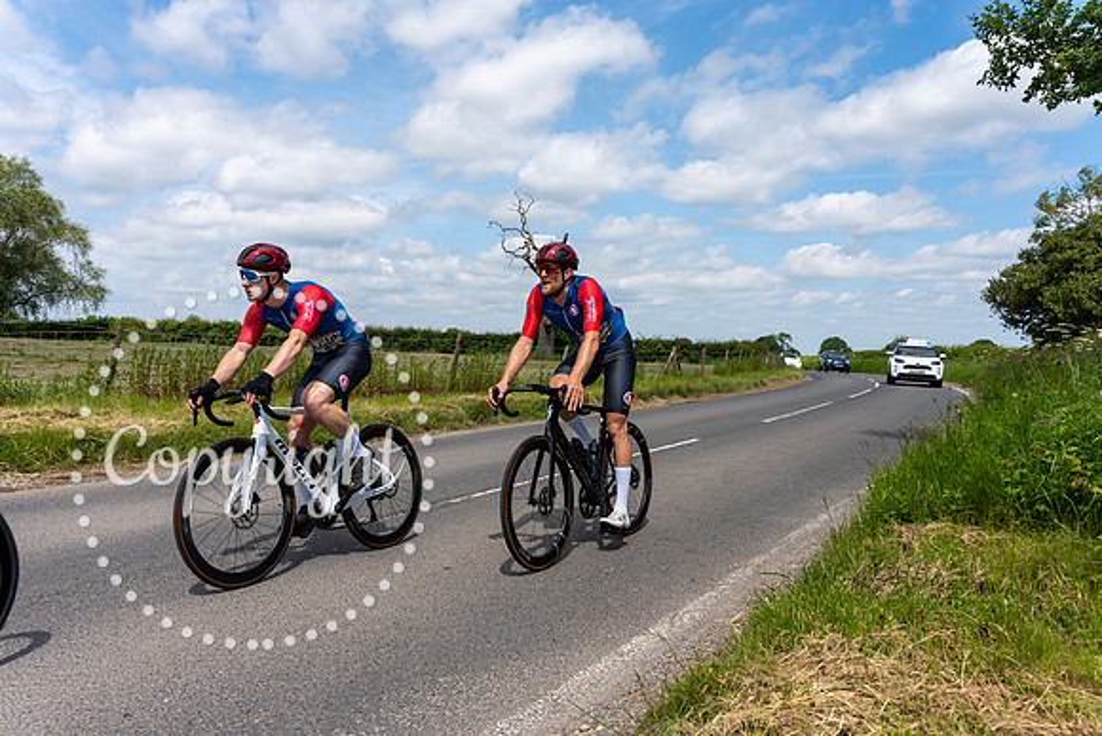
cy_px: 368
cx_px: 551
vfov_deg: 45.0
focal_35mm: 29
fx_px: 888
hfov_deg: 63.6
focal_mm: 29
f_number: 6.3
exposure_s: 1/1250
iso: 100
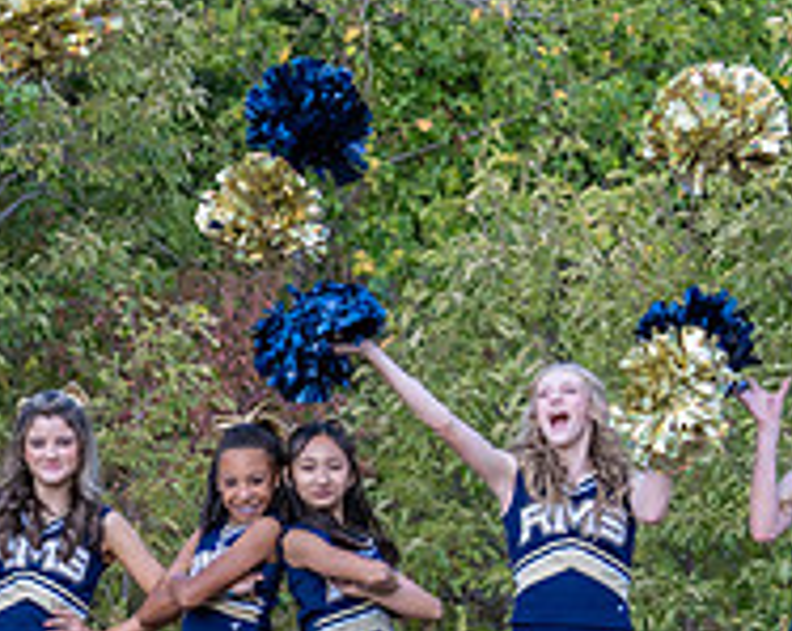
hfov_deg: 9.1
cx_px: -215
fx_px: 4891
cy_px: 547
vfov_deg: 7.4
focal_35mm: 209
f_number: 3.2
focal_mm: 70
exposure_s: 1/1250
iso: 400
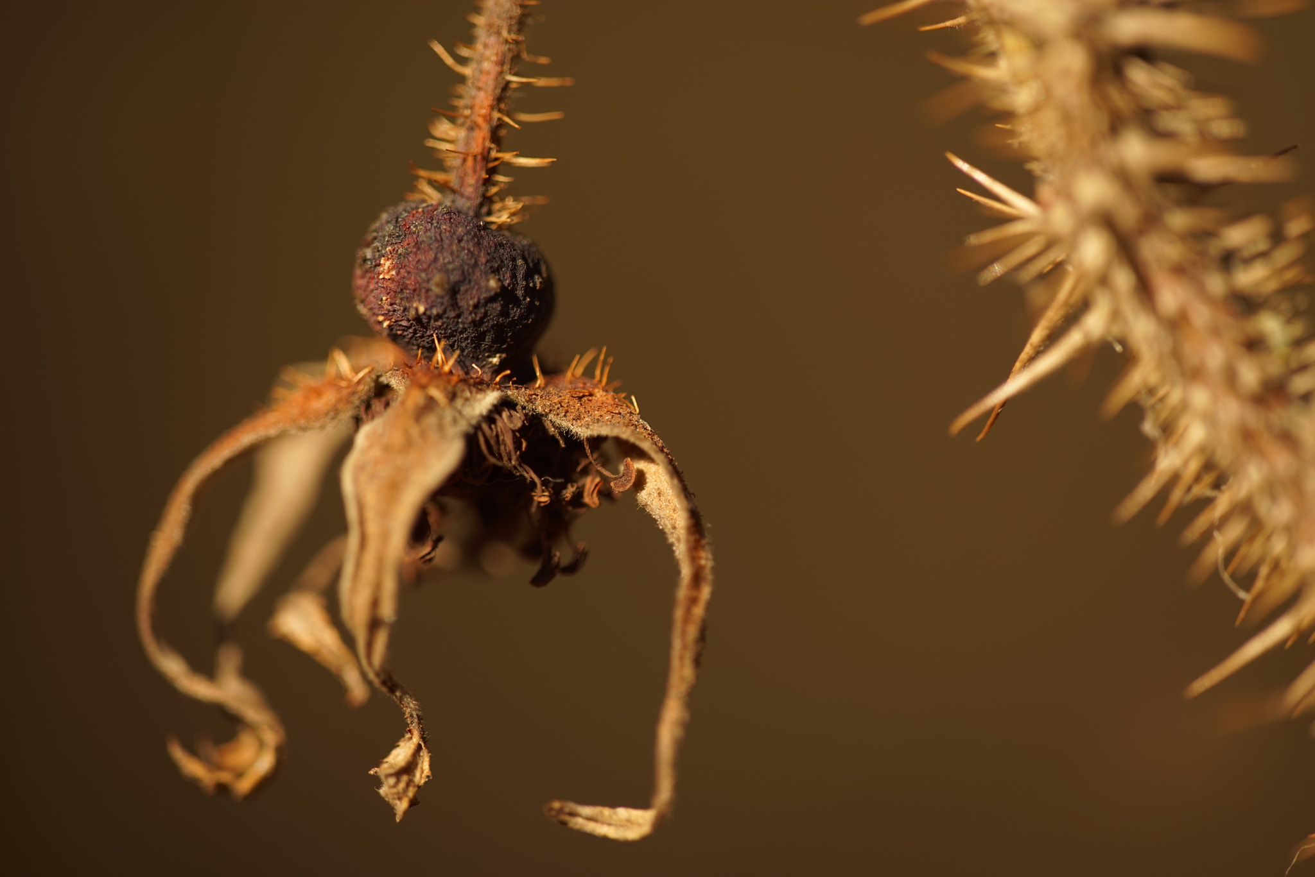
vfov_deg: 9.2
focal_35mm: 150
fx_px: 5481
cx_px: 658
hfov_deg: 13.7
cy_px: 438
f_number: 2.8
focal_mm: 150
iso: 100
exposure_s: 1/500
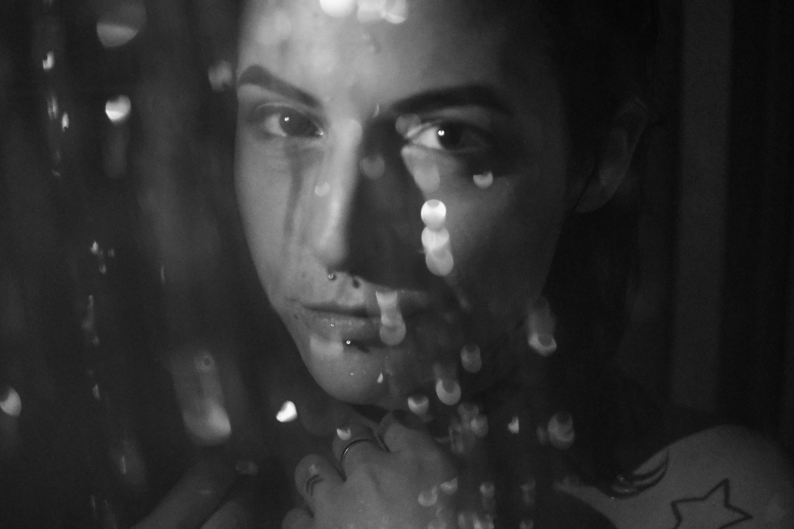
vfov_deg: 25.8
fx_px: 1158
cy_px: 264
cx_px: 397
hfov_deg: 37.9
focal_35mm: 52
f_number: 1.8
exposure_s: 1/400
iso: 6400
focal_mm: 35
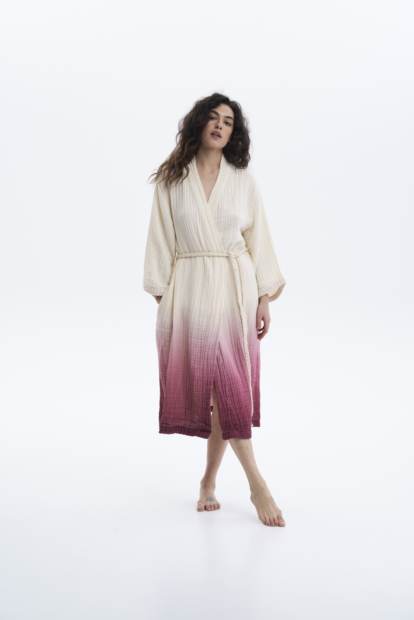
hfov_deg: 19.5
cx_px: 207
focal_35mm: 70
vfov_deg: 28.8
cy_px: 310
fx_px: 1207
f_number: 8
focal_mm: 70
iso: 250
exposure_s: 1/200
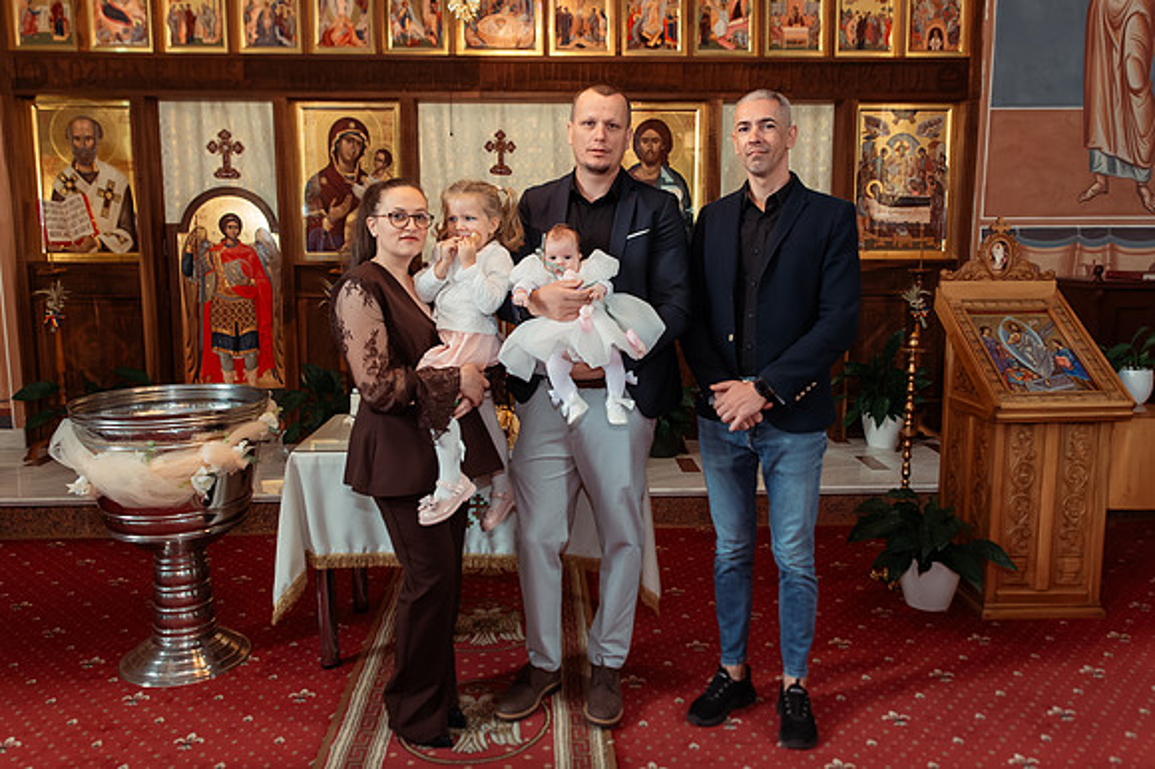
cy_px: 334
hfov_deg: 66.5
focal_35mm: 27
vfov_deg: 47.0
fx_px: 882
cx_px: 577
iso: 3200
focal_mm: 24
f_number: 3.5
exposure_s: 1/250
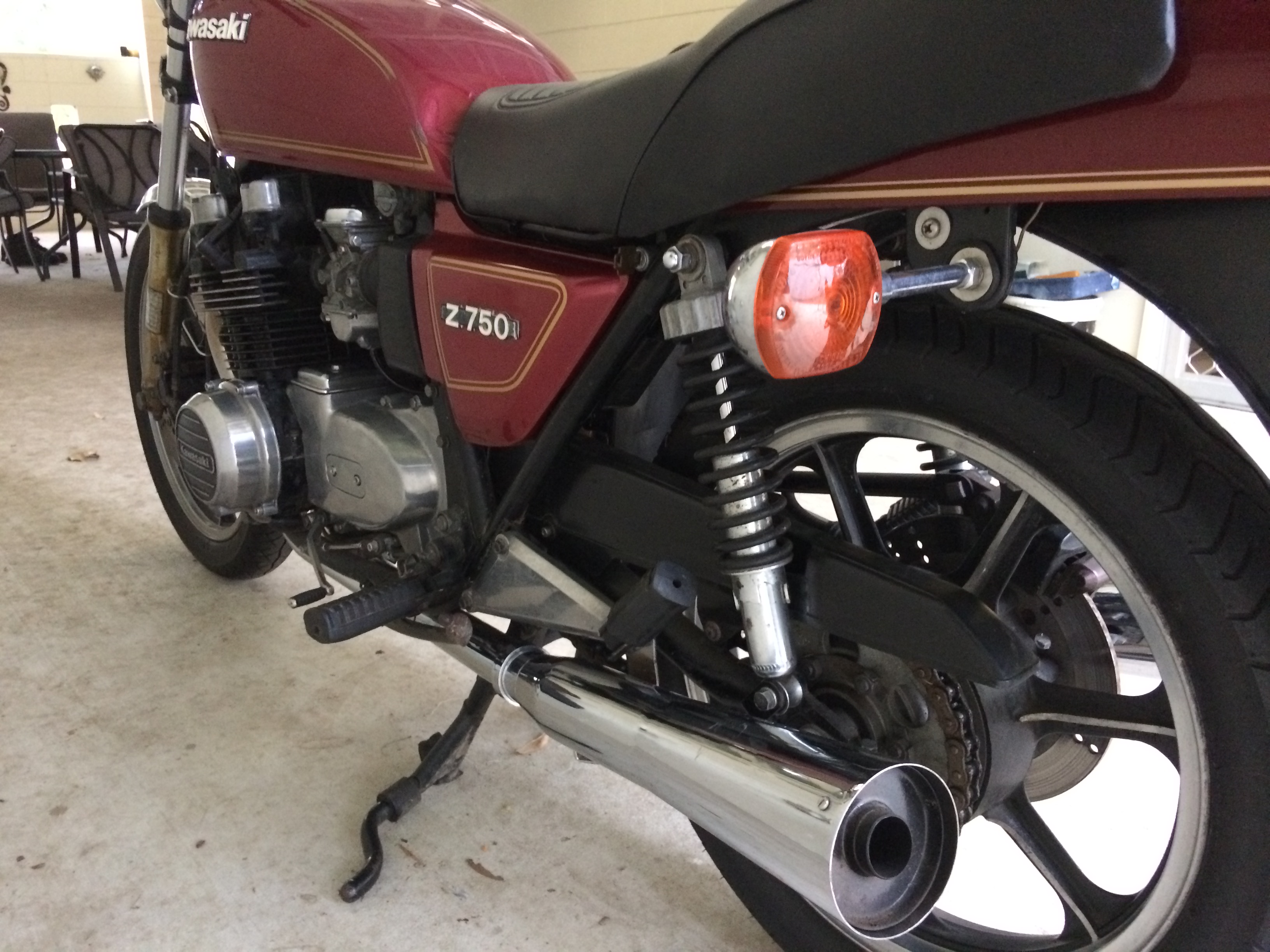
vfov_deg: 48.2
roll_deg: -0.3
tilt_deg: -16.6
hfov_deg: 61.7
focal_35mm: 29
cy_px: 476
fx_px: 1064
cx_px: 635
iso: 500
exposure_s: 1/17
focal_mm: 4.15
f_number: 2.2
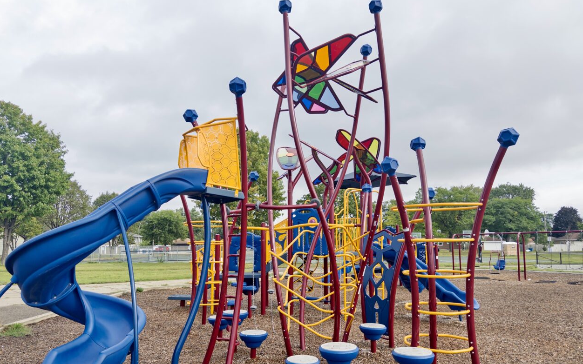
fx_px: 413
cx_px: 289
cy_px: 212
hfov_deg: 70.4
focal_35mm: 26
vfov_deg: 47.4
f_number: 1.78
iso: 50
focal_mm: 6.76
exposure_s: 1/2212
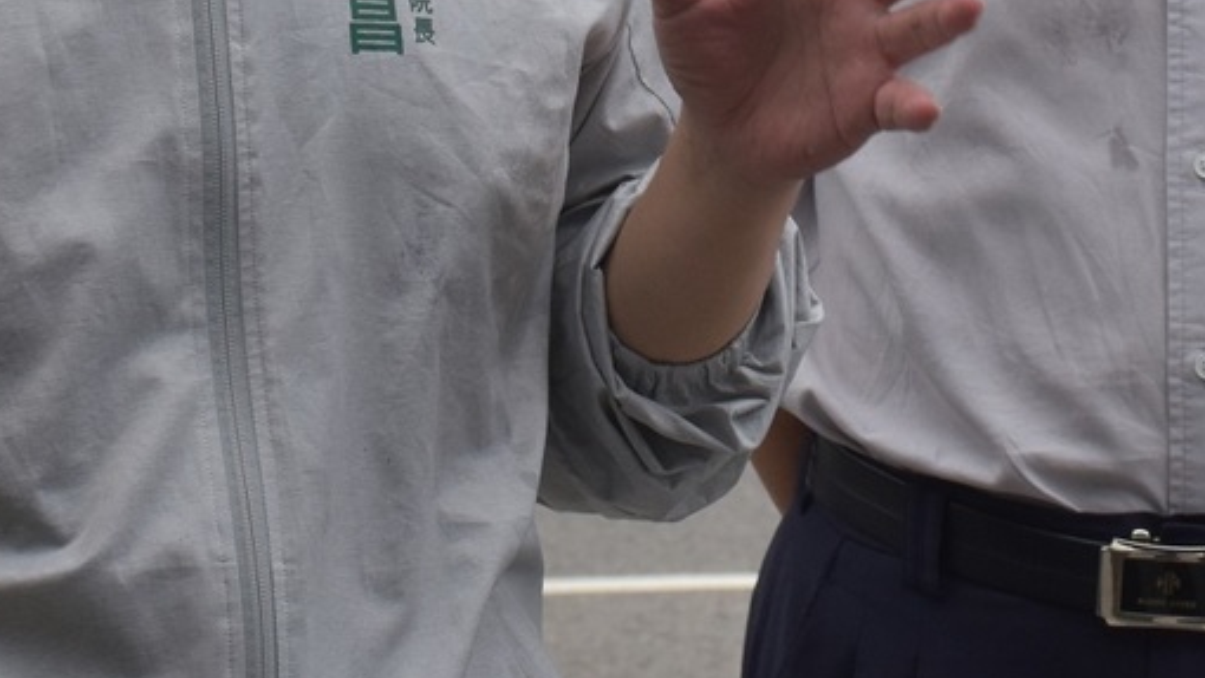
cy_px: -376
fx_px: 6199
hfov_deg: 11.1
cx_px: 869
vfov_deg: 6.2
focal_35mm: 194
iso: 320
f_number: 10
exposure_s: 1/500
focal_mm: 42
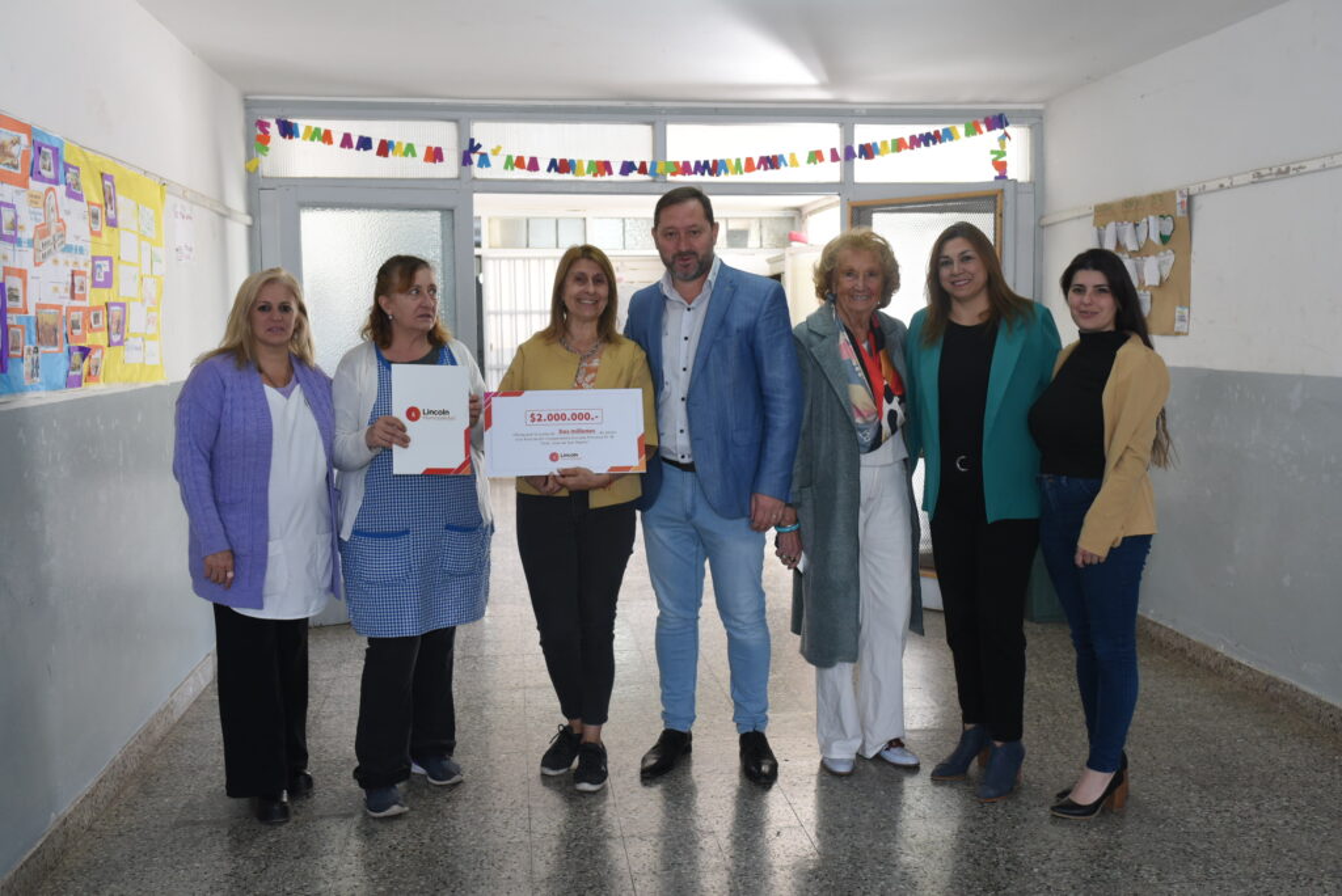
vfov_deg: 37.9
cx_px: 671
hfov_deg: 54.4
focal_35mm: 35
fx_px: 1305
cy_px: 448
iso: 1600
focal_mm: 35
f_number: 5
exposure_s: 1/125
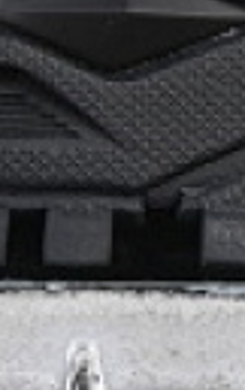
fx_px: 6804
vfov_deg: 3.3
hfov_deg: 2.1
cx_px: 299
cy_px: -390
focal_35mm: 639
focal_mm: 50
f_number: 6.3
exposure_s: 1/60
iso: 160
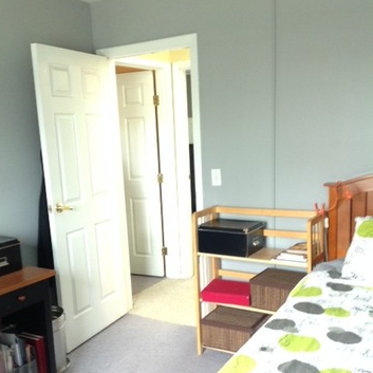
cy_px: 216
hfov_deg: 40.0
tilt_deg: -7.8
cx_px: 184
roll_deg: +2.0
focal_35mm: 42
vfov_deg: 39.9
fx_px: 512
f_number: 2.4
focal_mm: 4.28
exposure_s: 1/15
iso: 125
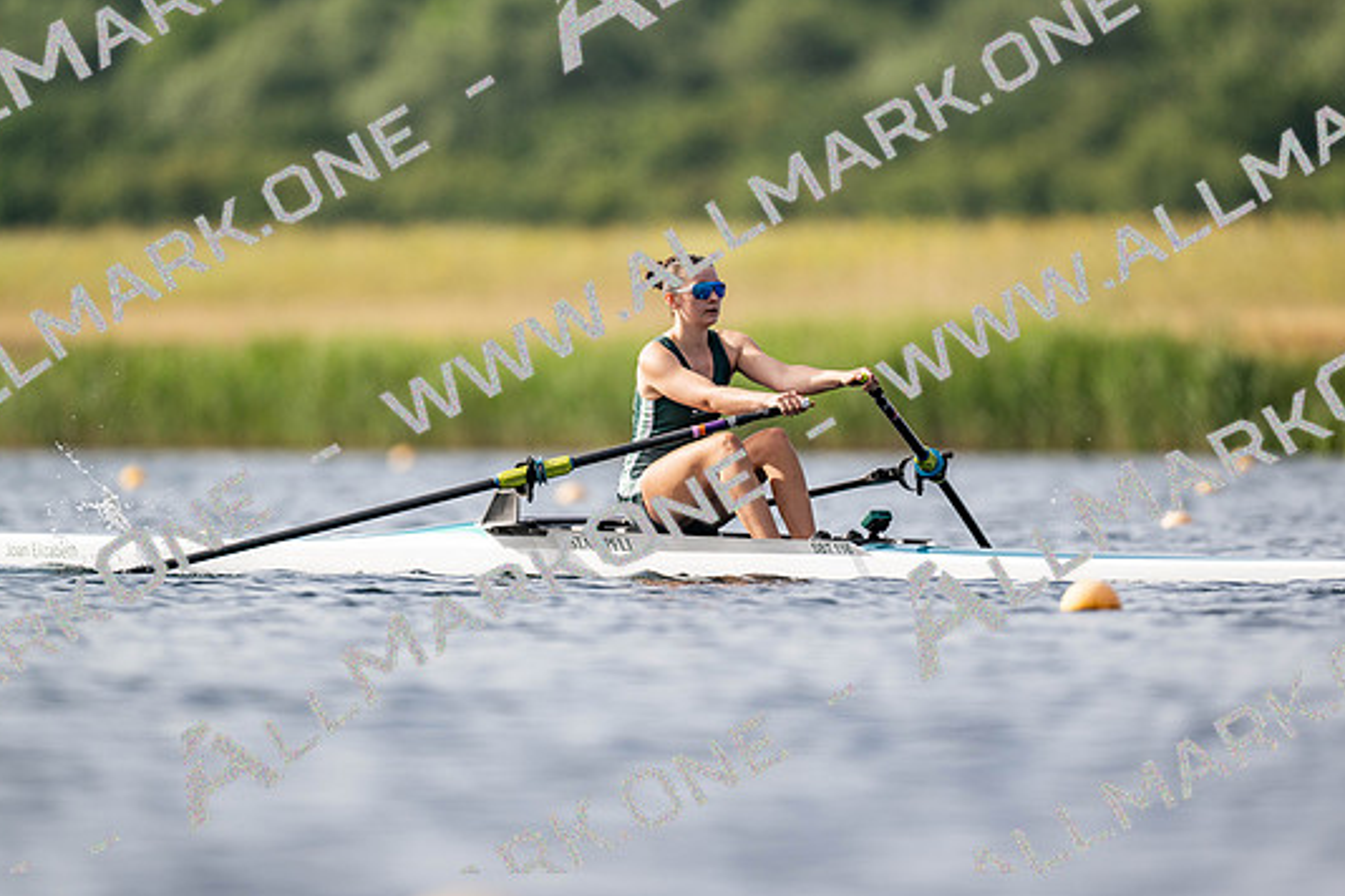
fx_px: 24358
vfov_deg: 2.1
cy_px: 442
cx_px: 693
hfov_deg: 3.2
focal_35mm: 652
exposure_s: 1/2500
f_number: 4
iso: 140
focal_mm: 600
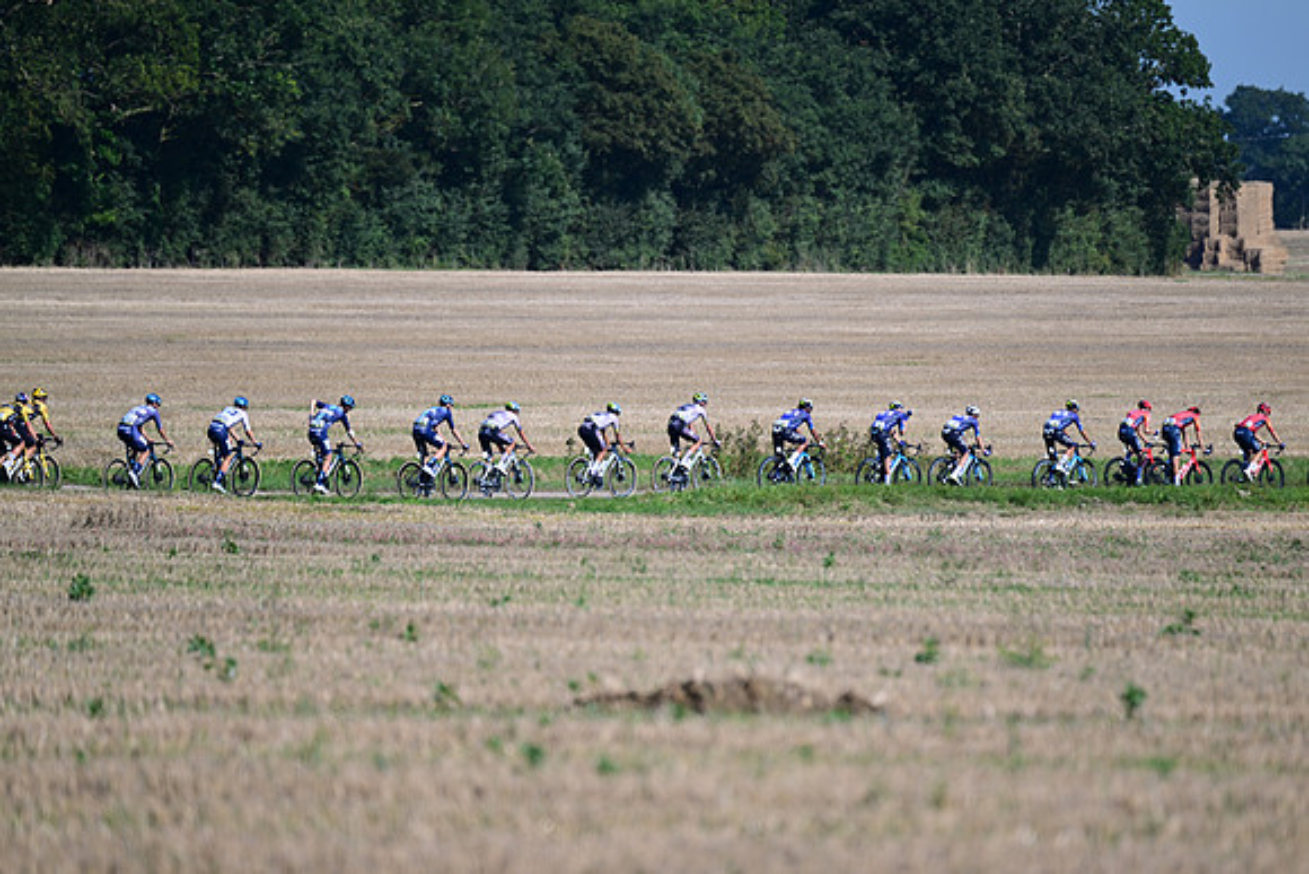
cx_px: 654
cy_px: 437
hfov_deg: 6.1
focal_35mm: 340
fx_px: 12365
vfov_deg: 4.0
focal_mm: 340
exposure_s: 1/800
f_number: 5.3
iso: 140
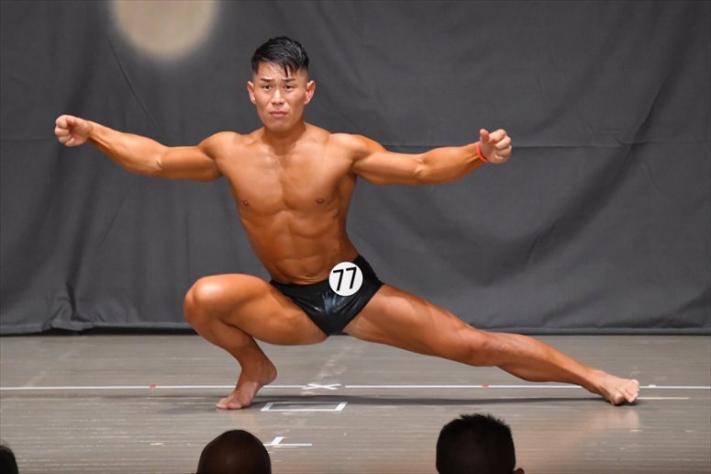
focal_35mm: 315
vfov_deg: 4.4
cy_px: 237
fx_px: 6218
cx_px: 356
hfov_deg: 6.5
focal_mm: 210
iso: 8000
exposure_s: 1/400
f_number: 5.6
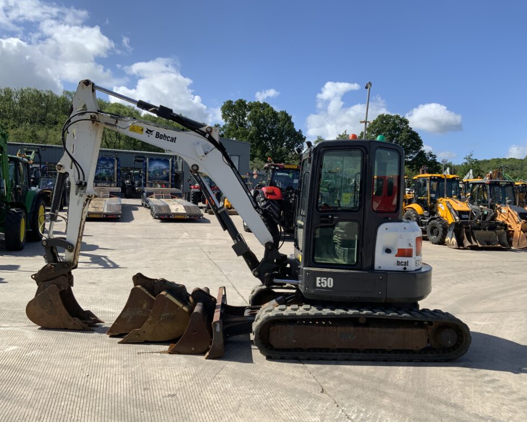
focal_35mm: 31
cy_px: 216
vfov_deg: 47.1
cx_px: 276
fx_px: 484
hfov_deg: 57.2
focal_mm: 3
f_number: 1.8
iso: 16
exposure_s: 1/1912
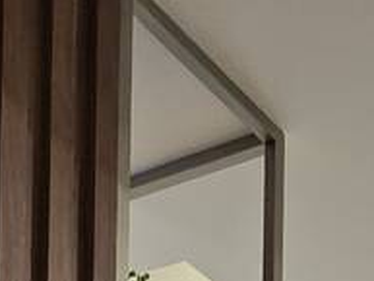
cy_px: 938
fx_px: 1049
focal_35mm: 97
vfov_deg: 9.7
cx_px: 537
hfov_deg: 18.3
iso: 64
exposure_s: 1/60
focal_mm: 2.2
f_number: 2.2
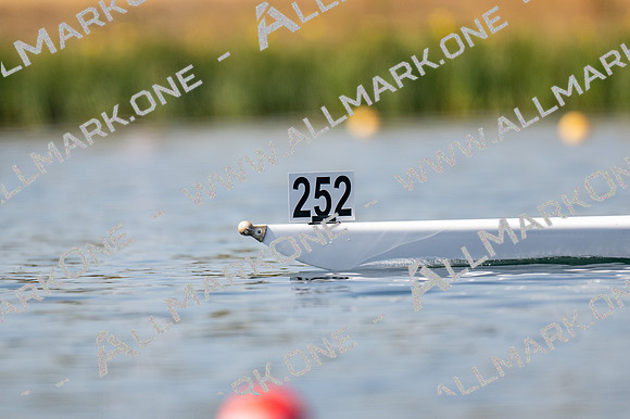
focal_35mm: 900
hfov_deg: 2.3
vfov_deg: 1.5
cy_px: 210
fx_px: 15740
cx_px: 315
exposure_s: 1/2500
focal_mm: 600
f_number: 4
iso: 110
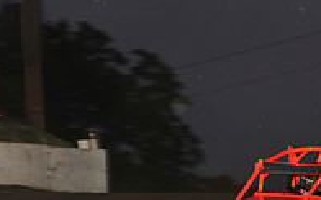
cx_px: 326
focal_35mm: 317
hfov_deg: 6.6
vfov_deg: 4.1
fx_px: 2770
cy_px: 274
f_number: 7.1
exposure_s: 1/320
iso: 800
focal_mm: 105
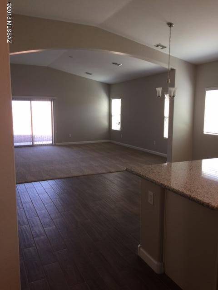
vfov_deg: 61.7
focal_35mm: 29
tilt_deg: -6.5
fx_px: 244
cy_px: 145
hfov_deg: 48.2
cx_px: 109
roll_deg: +0.9
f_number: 2.2
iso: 32
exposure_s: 1/30
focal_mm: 4.15
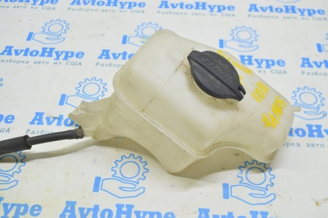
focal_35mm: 45
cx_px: 164
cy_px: 109
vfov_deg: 29.8
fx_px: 409
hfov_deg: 43.7
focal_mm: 30
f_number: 5.6
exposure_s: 1/20
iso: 400
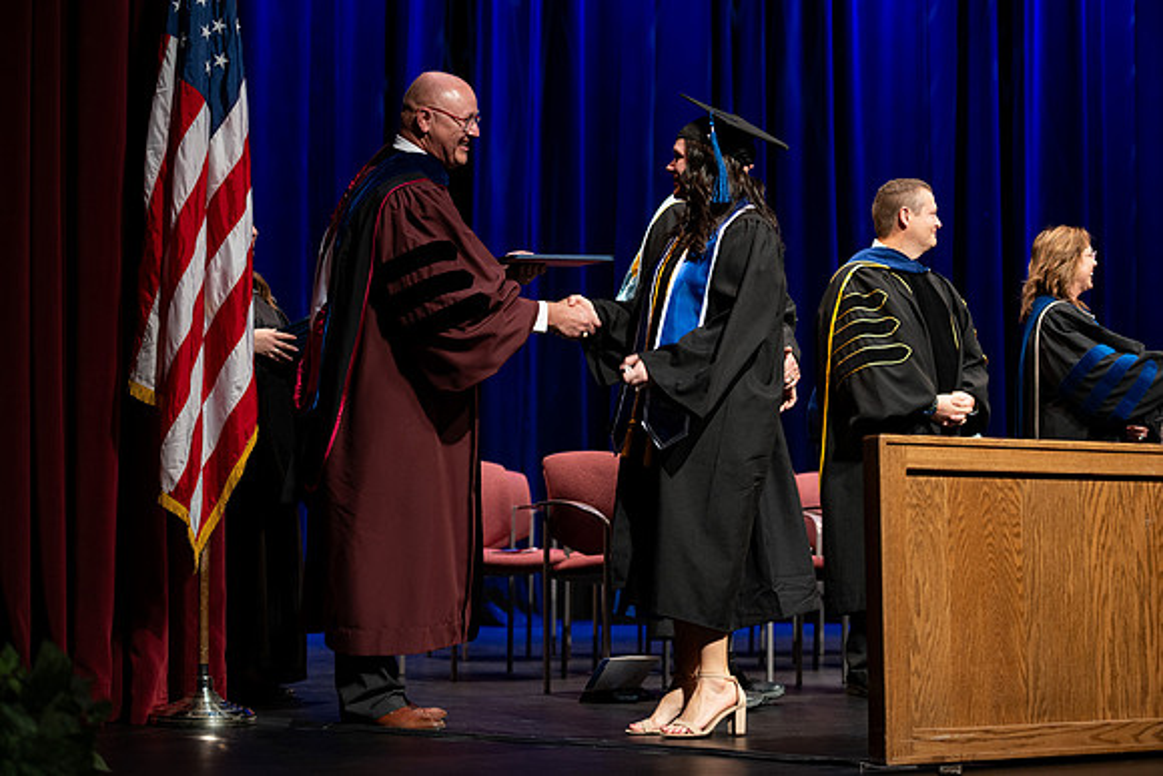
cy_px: 388
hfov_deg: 28.8
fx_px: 2262
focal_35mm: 70
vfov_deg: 19.5
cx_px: 582
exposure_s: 1/200
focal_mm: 70
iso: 500
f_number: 2.8
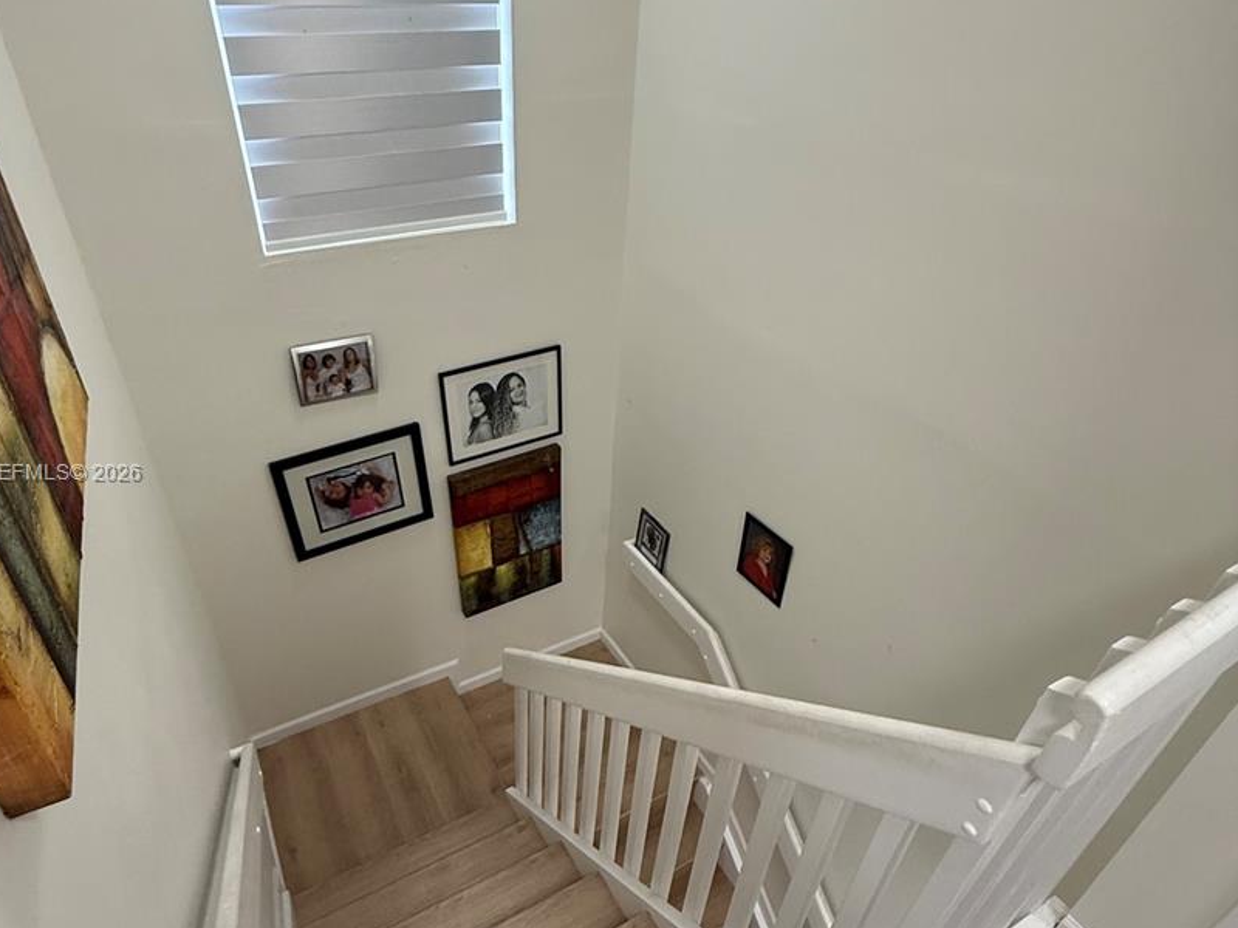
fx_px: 751
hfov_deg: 78.7
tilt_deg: -31.2
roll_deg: -0.2
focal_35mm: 21
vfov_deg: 63.4
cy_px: 475
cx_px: 551
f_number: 2.2
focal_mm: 2.22
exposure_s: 1/120
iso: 160
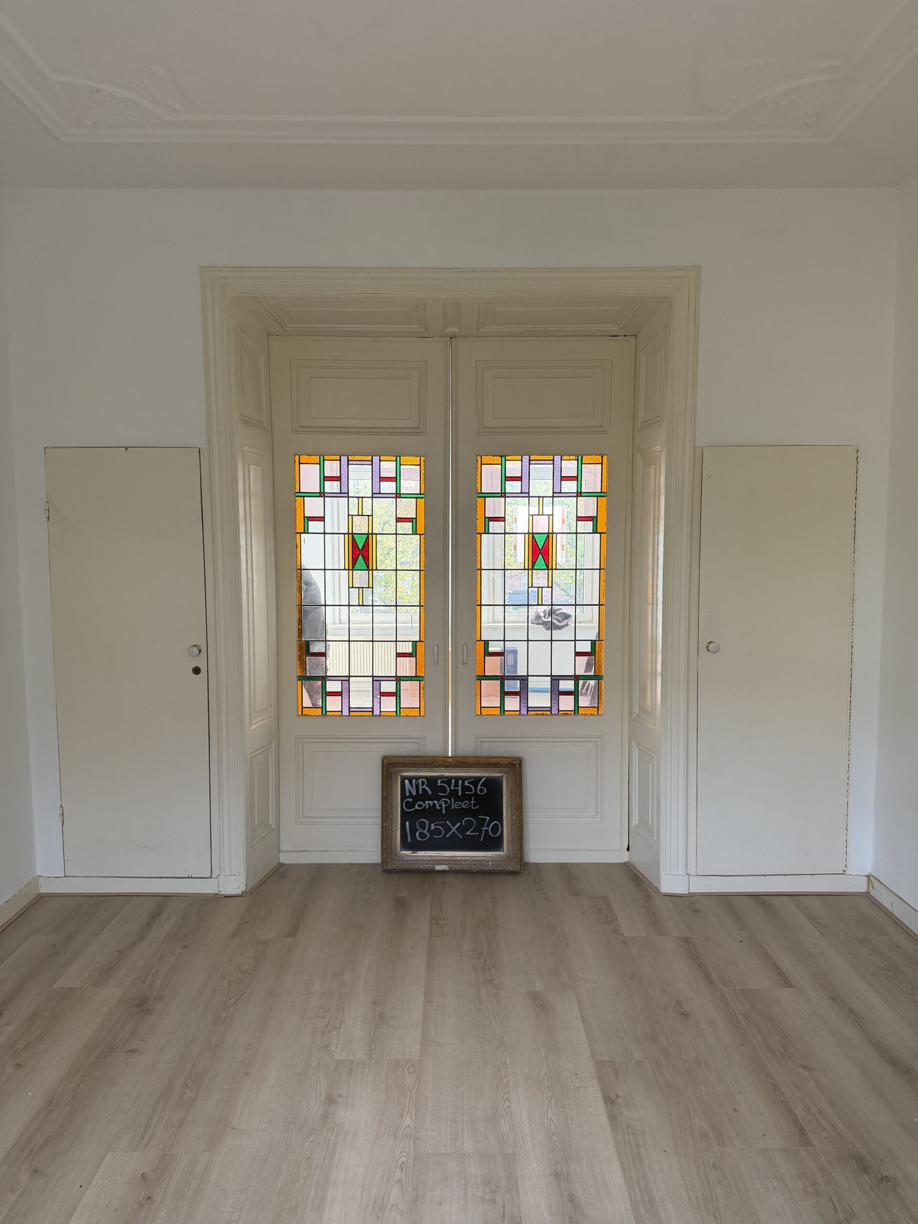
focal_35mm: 24
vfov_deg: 71.6
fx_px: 849
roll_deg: +0.8
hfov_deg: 56.8
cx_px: 459
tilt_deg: -4.6
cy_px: 612
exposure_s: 1/157
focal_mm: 6.76
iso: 160
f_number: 1.78
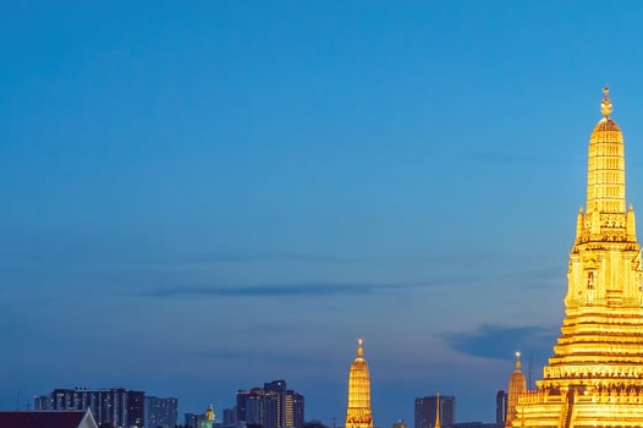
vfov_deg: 11.9
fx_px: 2035
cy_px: 428
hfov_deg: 18.0
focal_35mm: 114
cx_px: 287
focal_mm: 50
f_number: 8
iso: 1000
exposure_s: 1/8
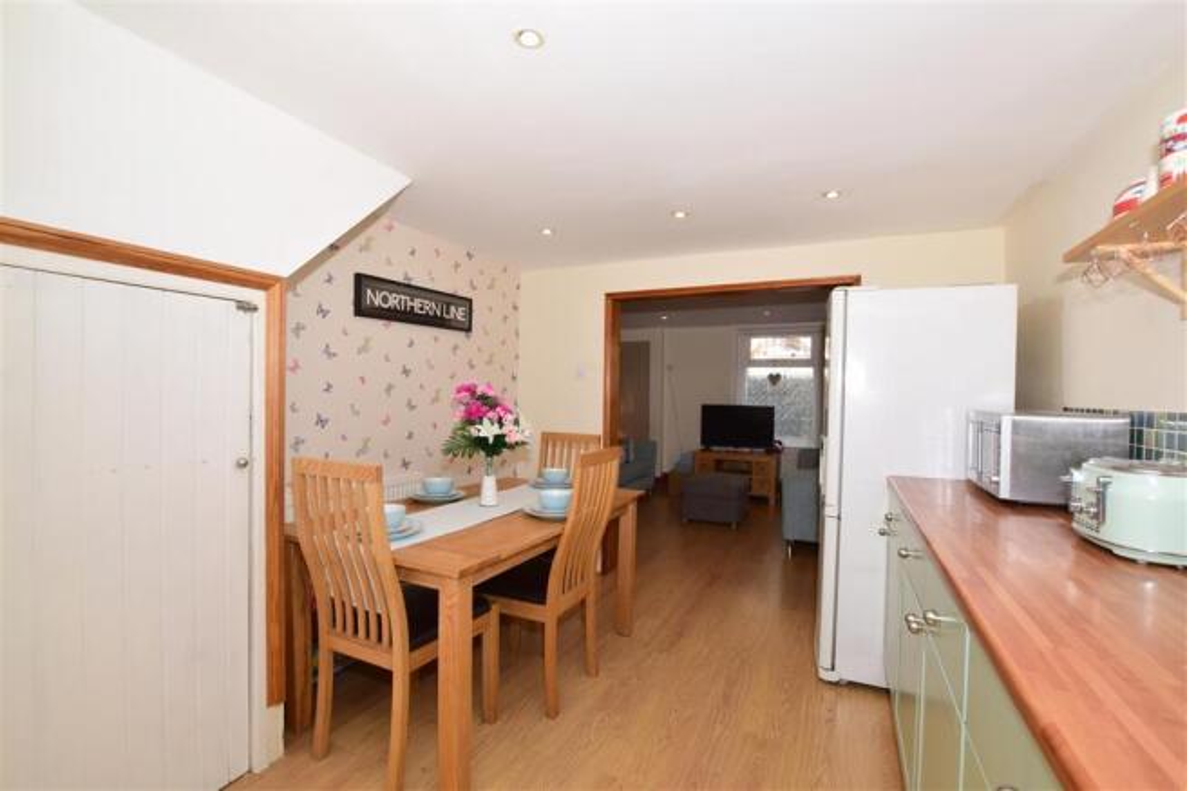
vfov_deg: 77.3
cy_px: 396
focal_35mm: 15
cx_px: 594
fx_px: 494
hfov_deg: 100.4
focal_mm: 10
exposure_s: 1/200
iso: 400
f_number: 9
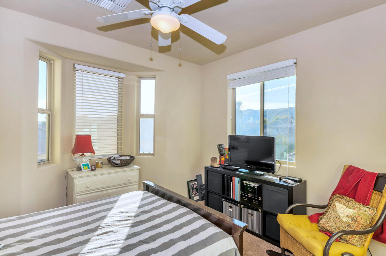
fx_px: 185
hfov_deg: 92.5
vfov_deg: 69.4
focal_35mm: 17
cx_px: 193
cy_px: 128
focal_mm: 11.5
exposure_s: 1/125
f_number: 6.3
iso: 125
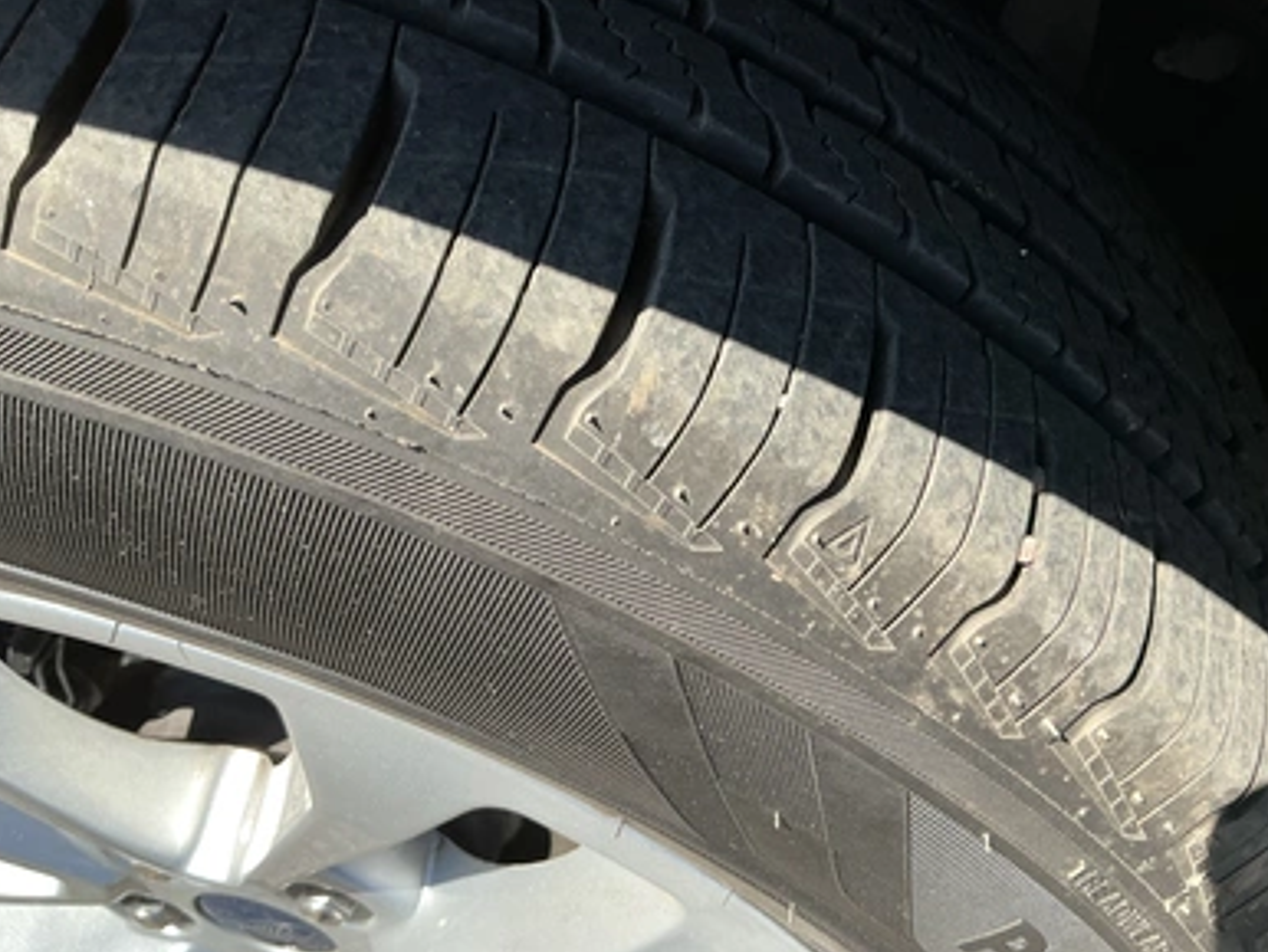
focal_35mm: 29
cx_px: 631
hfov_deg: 61.6
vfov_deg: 48.3
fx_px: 1063
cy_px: 476
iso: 25
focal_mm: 3
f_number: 1.8
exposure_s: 1/524
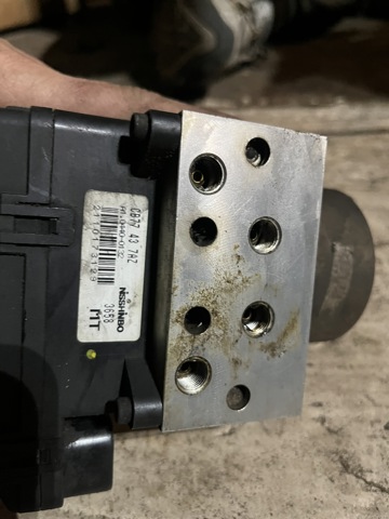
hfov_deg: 53.1
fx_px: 390
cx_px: 194
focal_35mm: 26
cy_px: 260
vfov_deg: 67.3
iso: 640
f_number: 1.6
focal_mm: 5.1
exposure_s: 1/33
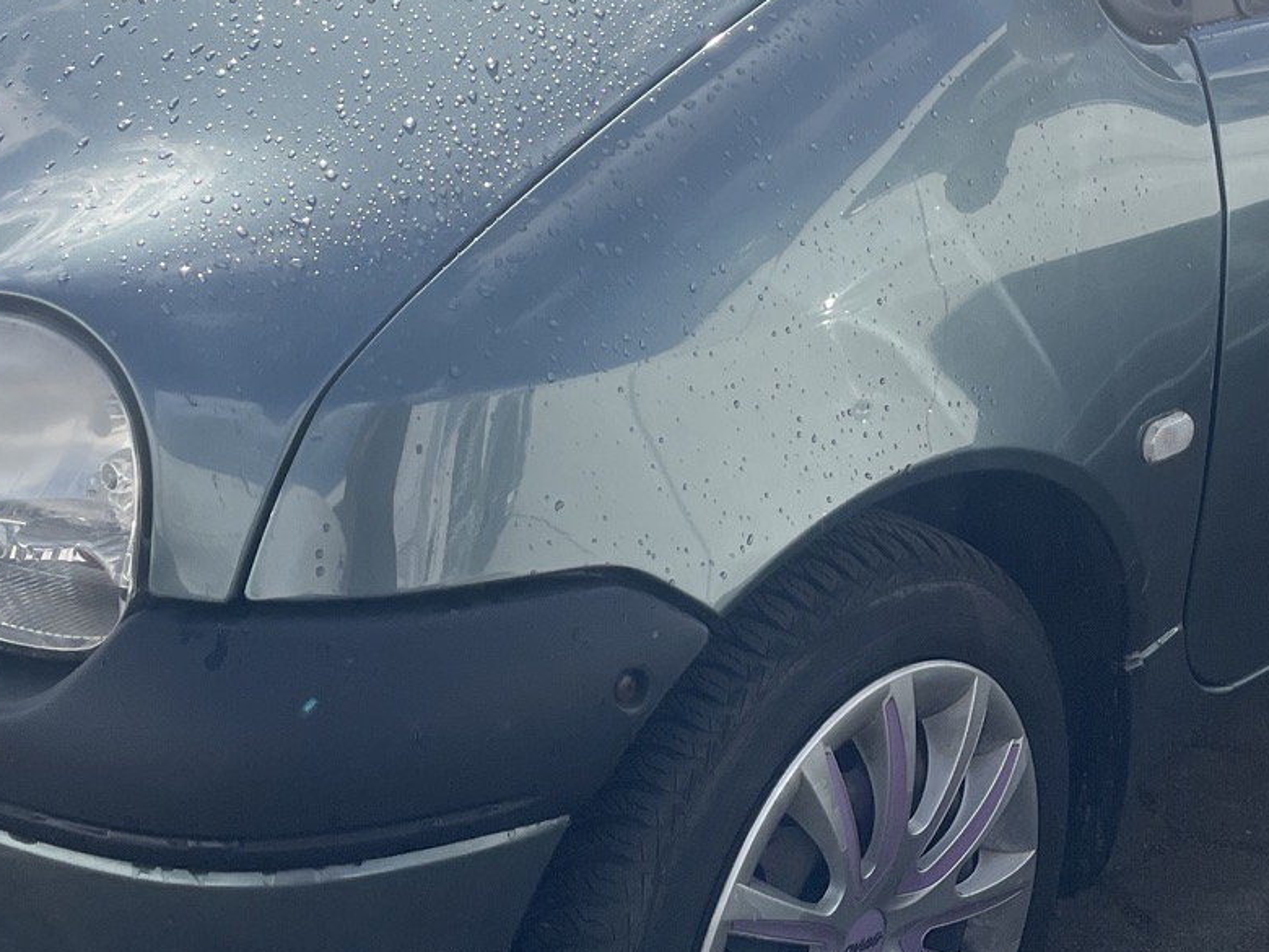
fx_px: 2346
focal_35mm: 64
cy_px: 244
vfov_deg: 22.7
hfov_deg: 30.3
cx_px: 630
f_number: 1.6
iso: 50
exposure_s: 1/3215
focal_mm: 5.1
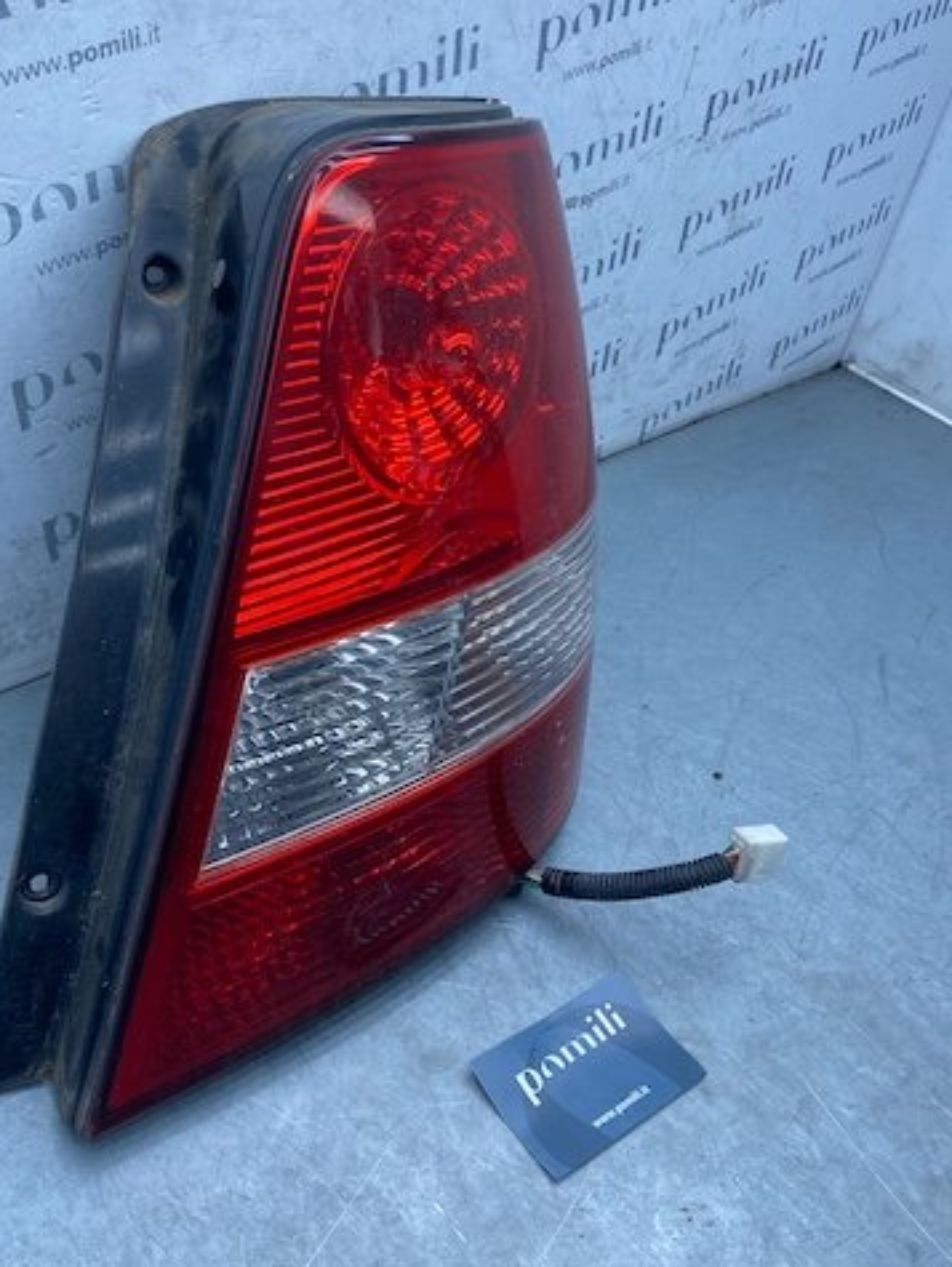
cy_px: 595
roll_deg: -12.6
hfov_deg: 40.6
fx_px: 1282
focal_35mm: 35
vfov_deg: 52.6
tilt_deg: -38.4
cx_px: 400
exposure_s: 1/640
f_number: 1.8
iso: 32
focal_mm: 4.25
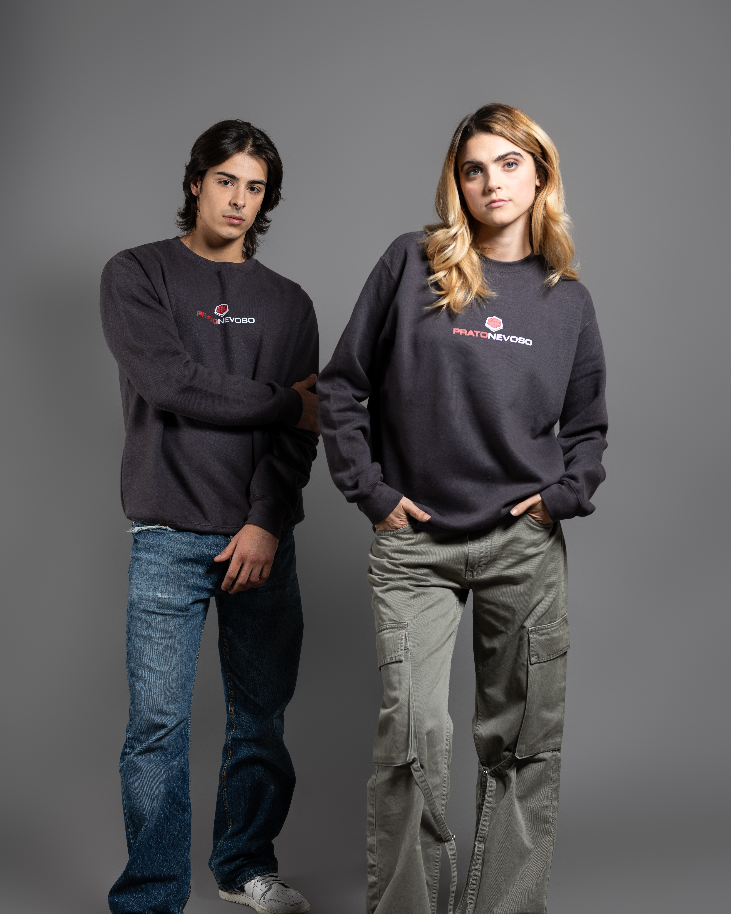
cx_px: 369
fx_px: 1487
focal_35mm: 55
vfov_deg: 34.1
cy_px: 522
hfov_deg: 27.6
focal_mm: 48
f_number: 4
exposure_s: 1/250
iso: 50
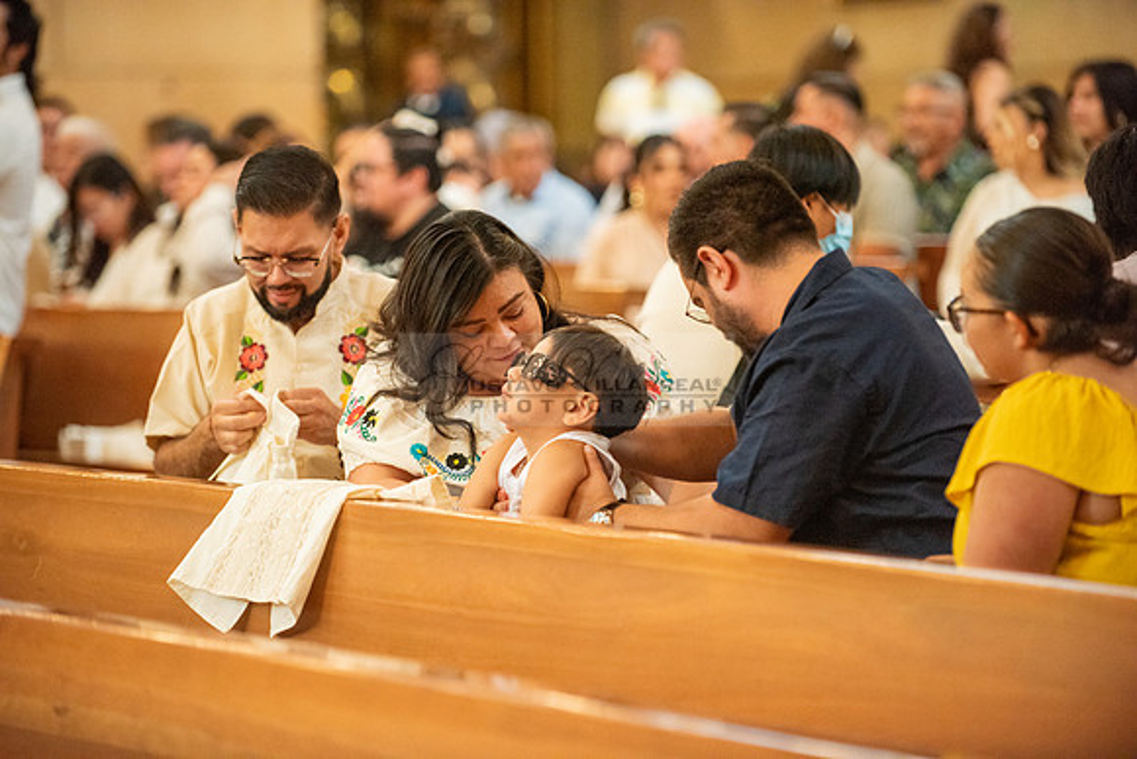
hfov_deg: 13.2
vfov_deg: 8.9
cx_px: 568
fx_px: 4896
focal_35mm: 155
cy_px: 380
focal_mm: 155
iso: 2000
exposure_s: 1/160
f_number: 2.8
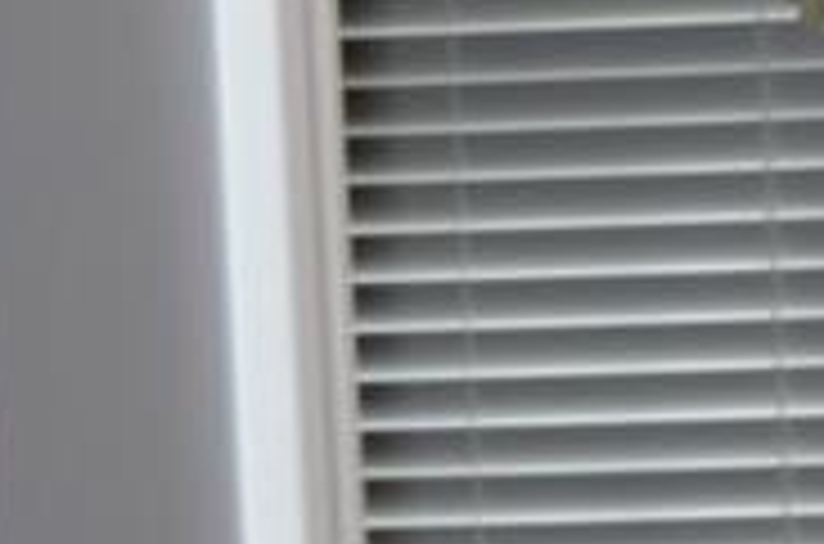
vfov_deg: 5.2
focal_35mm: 261
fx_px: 5954
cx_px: 2175
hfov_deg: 7.3
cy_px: 211
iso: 560
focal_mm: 31
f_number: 4.2
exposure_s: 1/60
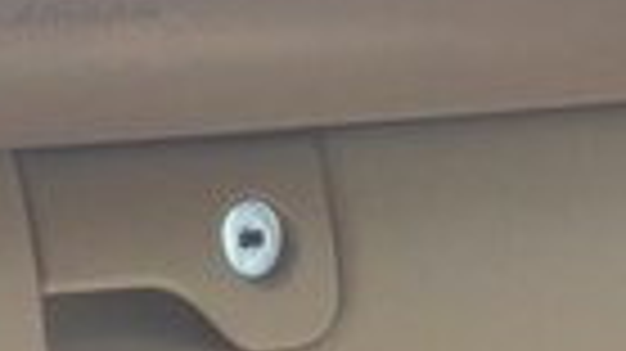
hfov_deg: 12.8
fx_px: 2488
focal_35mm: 150
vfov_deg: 7.6
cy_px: 830
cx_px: -545
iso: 32
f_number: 2.2
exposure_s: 1/120
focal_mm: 4.15
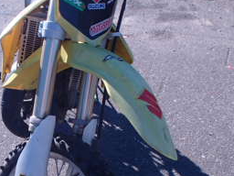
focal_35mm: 70
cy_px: 106
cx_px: 60
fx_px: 473
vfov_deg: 21.0
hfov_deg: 27.4
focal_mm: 5
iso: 100
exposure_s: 1/500
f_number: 3.9
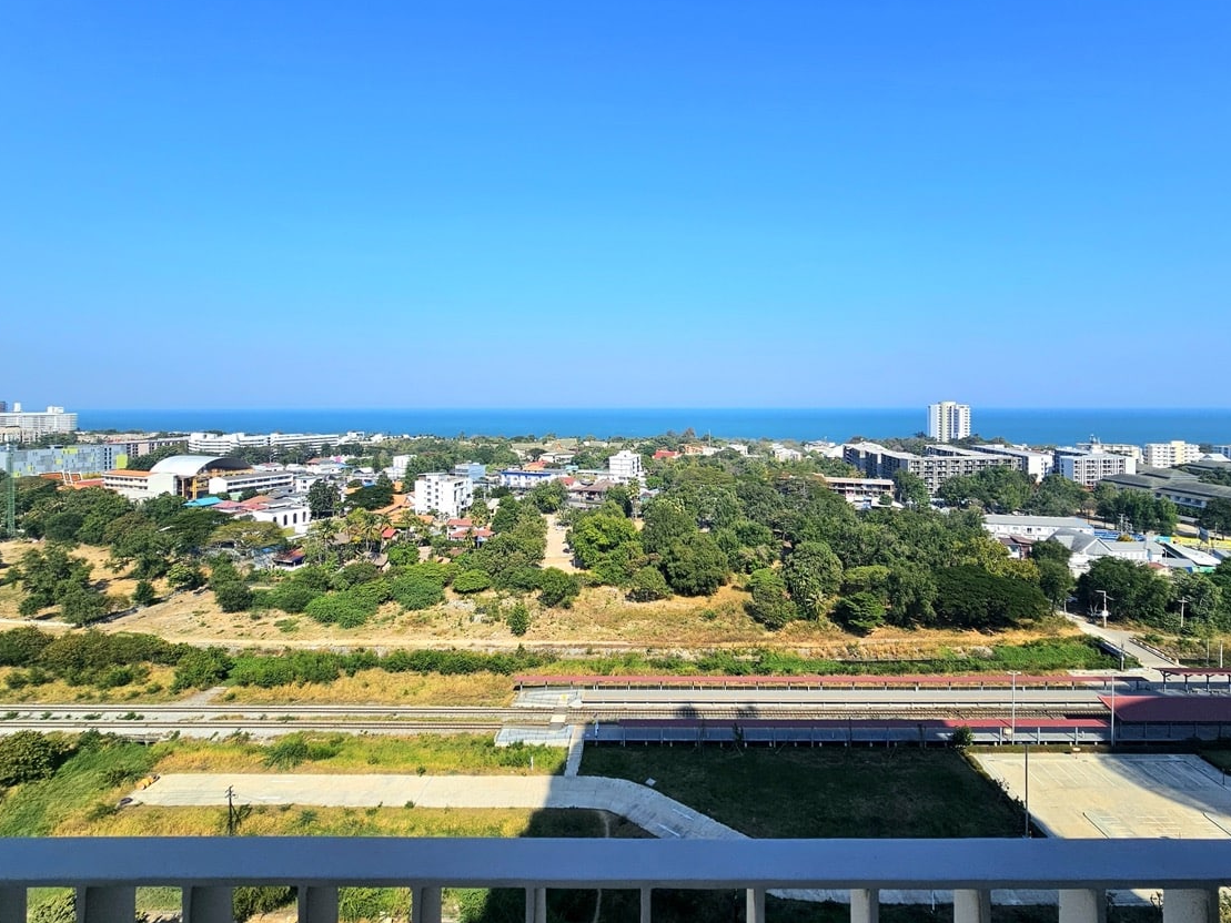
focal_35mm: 15
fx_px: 533
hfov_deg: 98.1
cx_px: 649
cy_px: 409
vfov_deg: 81.4
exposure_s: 1/3333
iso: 50
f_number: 2.2
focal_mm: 2.2
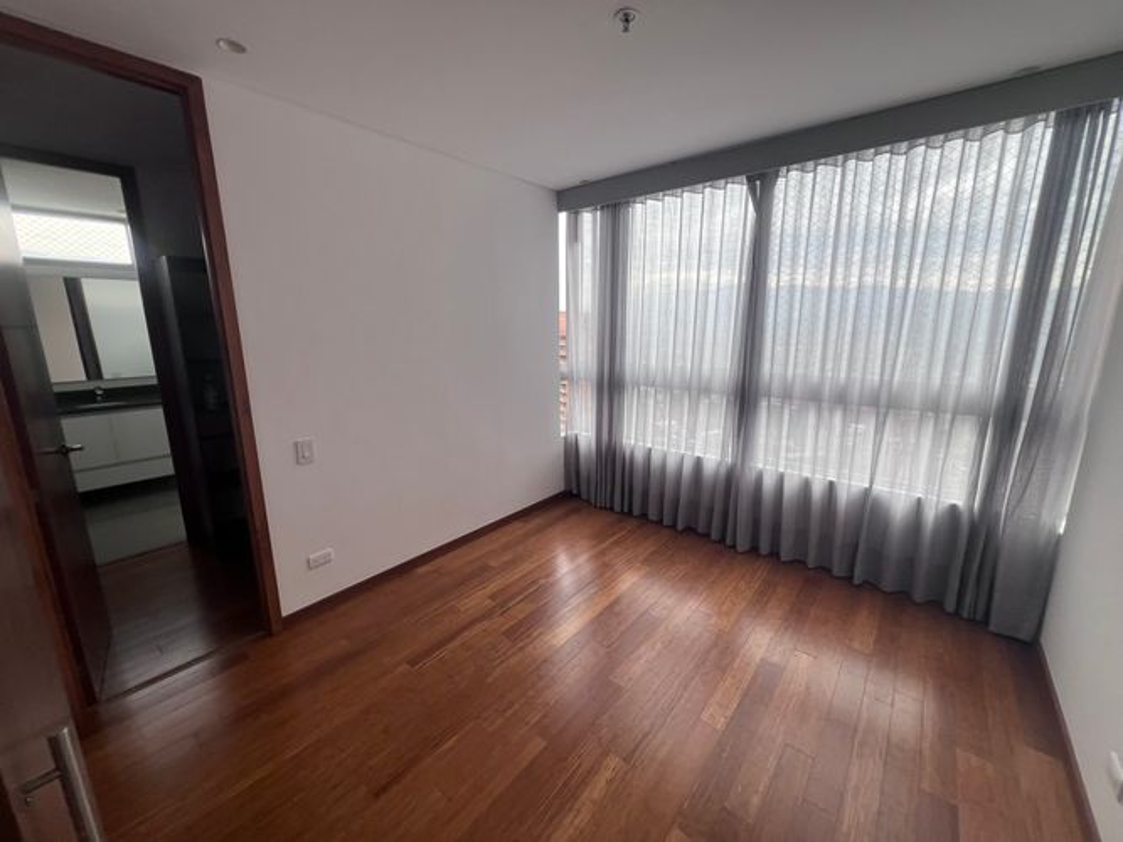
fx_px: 422
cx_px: 562
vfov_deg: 89.9
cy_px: 421
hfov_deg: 106.2
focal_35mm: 13
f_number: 1.8
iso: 32
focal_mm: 1.57
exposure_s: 1/99
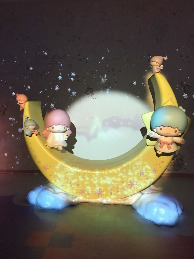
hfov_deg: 48.2
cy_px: 130
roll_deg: +0.7
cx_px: 97
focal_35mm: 29
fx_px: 217
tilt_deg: -7.3
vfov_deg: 61.7
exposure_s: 1/30
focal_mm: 4.15
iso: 125
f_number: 2.2
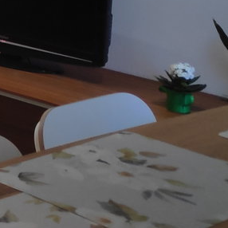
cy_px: -76
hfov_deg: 11.9
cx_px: -402
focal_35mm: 99
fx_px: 738
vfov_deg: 16.5
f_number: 1.9
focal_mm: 3.94
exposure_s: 1/100
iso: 360
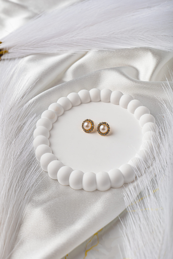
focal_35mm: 60
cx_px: 86
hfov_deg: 22.6
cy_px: 130
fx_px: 432
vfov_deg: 33.4
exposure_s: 1/160
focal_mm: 60
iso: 400
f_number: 7.1
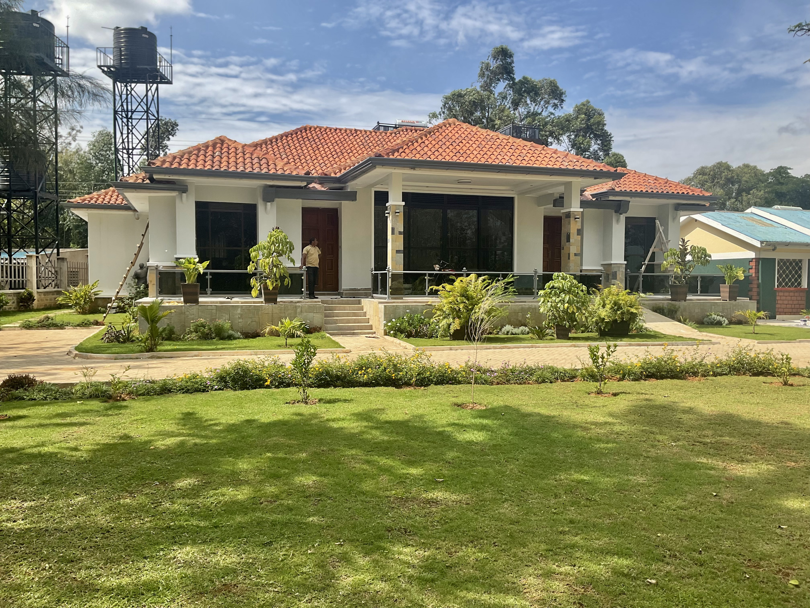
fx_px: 679
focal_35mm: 29
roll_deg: +0.8
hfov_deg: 61.7
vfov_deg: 48.2
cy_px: 304
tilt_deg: -3.7
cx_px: 405
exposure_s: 1/1626
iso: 16
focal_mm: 3
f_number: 1.8
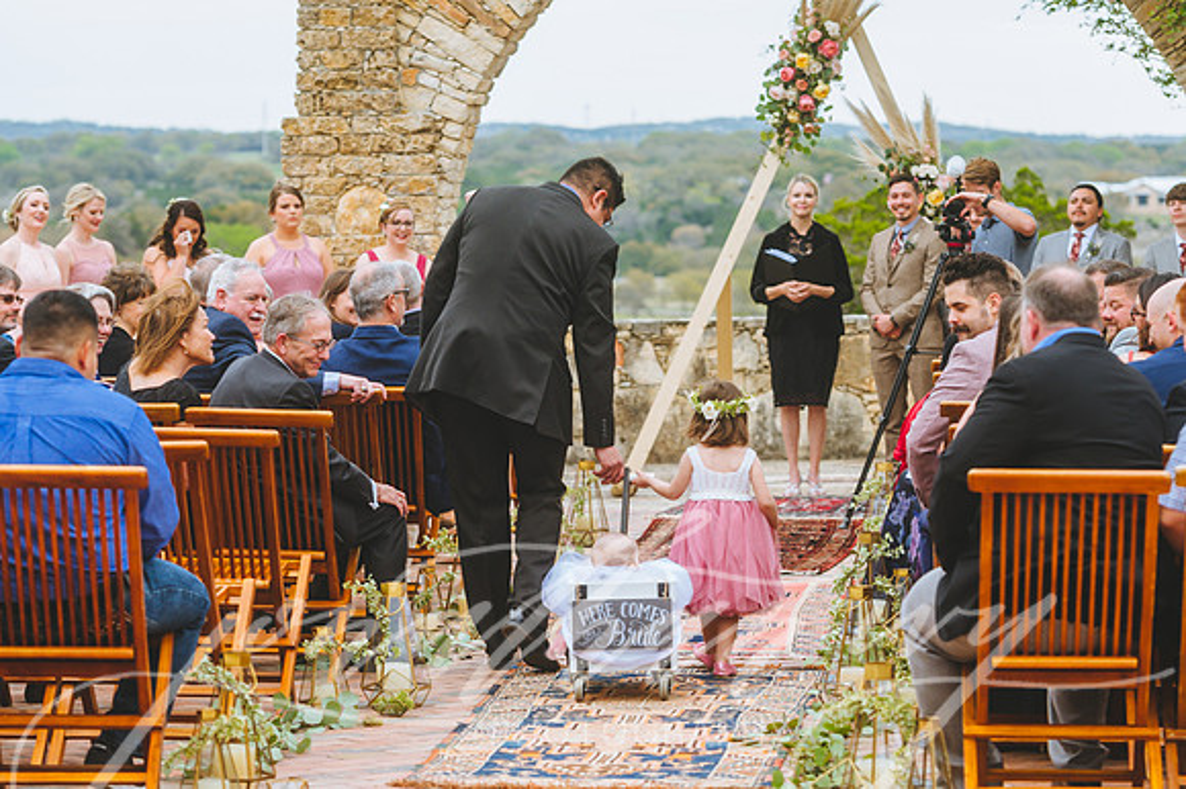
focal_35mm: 124
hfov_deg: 16.5
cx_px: 593
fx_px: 4078
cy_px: 391
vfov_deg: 11.1
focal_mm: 102
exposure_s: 1/320
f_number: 2.8
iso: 500
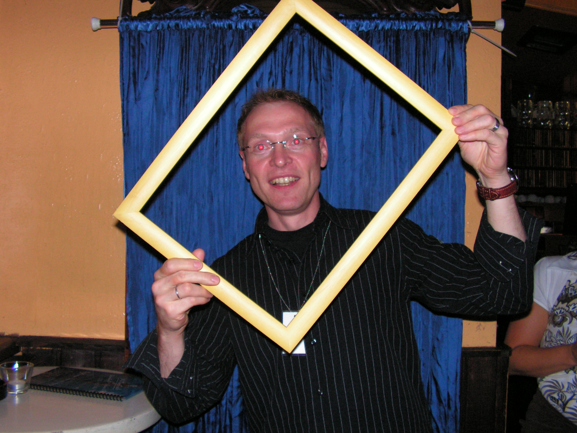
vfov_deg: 39.7
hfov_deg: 51.4
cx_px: 288
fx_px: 600
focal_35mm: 36
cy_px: 216
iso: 200
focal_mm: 6
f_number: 3.2
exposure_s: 1/40
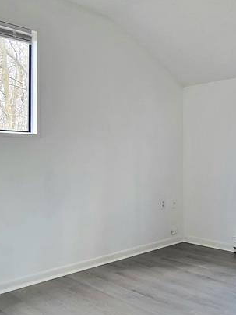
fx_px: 300
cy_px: 162
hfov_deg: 38.9
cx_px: 227
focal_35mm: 33
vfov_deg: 55.3
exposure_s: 1/60.2
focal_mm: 2.2
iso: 200
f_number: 2.2
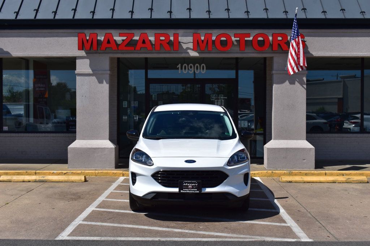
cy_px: 123
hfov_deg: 38.9
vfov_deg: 26.5
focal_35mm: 51
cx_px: 185
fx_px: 524
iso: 200
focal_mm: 34
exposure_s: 1/640
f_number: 11
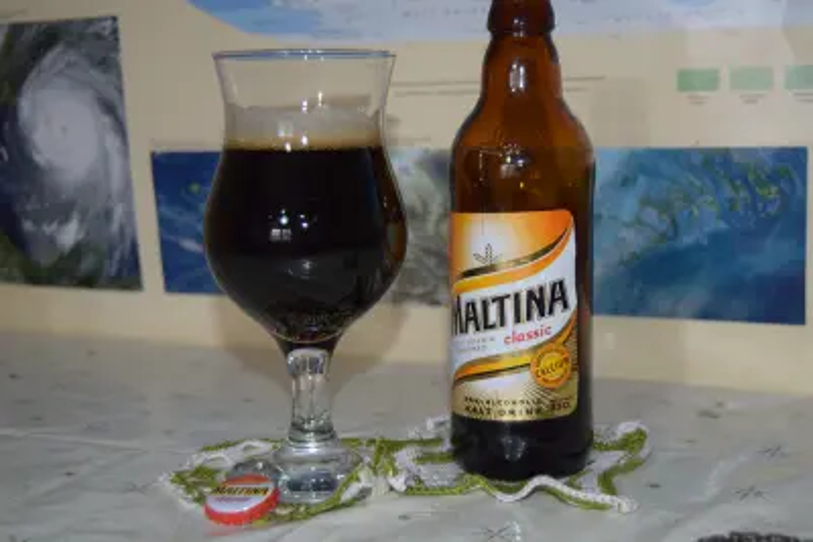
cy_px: 271
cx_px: 406
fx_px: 1288
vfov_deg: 23.8
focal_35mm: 57
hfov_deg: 35.0
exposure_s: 1/60
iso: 360
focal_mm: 38
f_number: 4.8
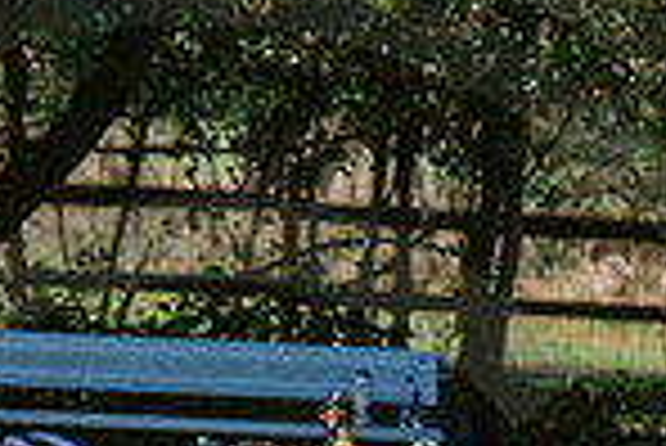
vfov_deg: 1.8
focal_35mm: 782
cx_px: 189
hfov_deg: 2.6
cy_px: 656
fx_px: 14481
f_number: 5
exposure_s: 1/1600
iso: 250
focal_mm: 200
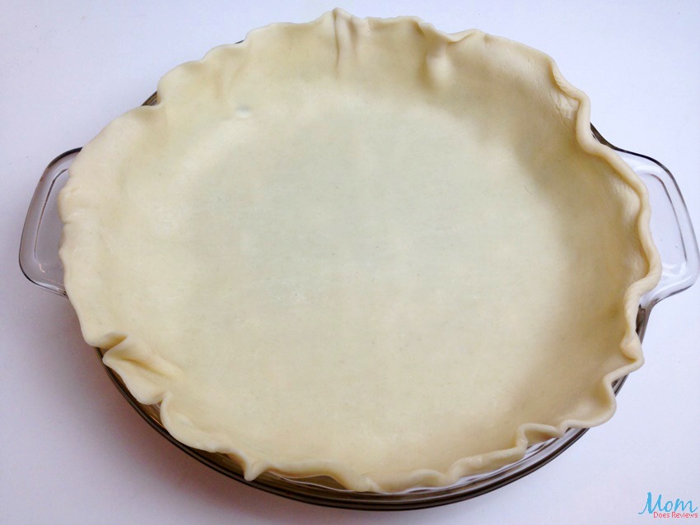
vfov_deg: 43.0
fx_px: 668
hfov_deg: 55.3
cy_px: 262
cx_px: 350
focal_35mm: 33
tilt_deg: -61.0
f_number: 2.4
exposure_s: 1/126
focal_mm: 4.12
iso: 50
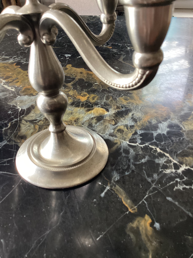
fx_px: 230
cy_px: 129
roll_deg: +0.1
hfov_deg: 45.4
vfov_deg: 58.4
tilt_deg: -36.8
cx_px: 96
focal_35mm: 31
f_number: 2.4
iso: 400
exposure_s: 1/60
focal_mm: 3.3
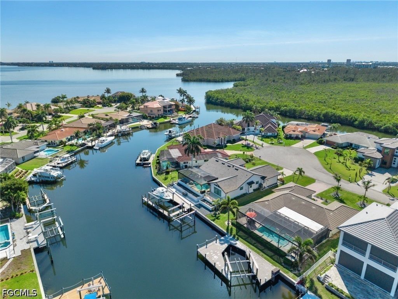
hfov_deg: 71.6
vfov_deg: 56.8
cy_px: 150
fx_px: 276
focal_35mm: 24
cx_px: 199
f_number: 1.8
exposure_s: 1/400
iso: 100
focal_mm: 8.67
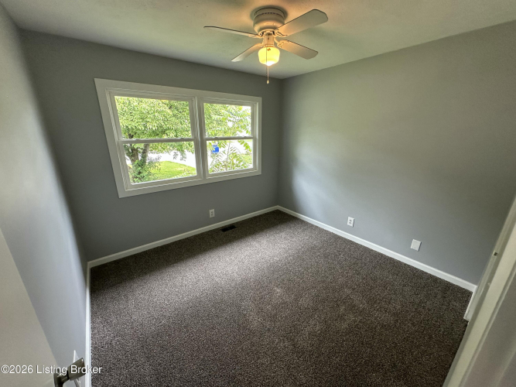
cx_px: 258
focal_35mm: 14
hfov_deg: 102.1
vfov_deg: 85.7
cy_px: 194
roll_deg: -0.7
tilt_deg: -16.4
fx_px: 209
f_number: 2.2
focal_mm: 2.22
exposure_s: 1/120
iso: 125
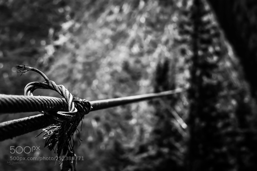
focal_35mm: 87
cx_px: 128
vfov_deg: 15.7
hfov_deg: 23.4
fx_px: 621
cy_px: 86
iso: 200
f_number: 7.1
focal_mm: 58
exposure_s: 1/400
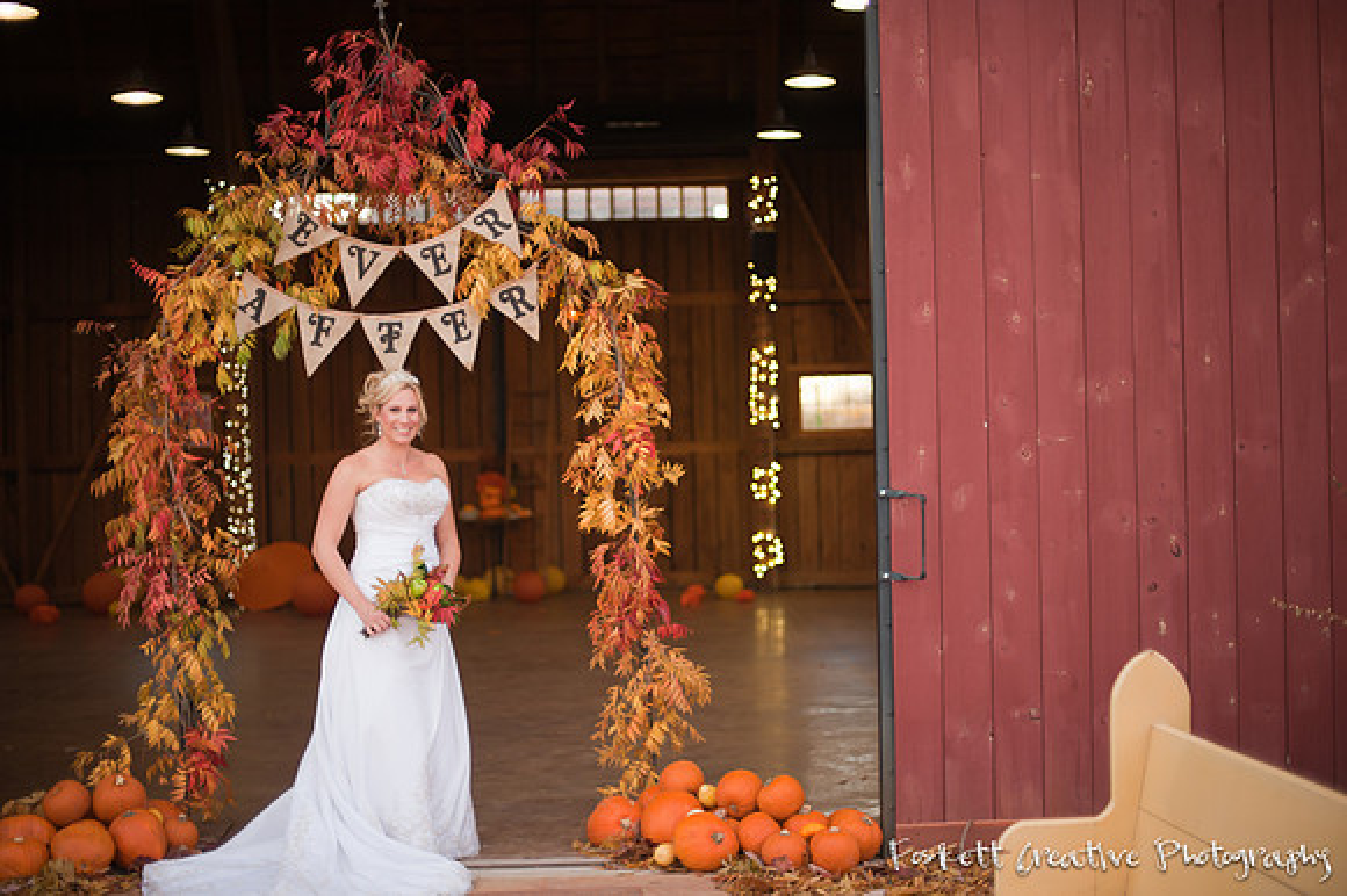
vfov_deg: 27.0
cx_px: 674
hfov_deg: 39.6
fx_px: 1870
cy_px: 448
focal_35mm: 50
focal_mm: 50
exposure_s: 1/200
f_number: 1.4
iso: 320
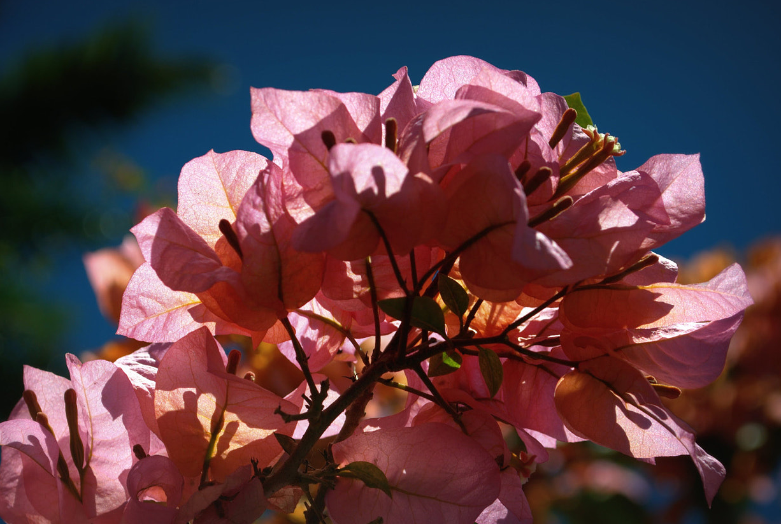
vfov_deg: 12.8
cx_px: 356
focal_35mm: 108
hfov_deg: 18.9
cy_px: 310
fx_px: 2339
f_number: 8
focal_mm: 55
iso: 100
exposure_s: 1/320
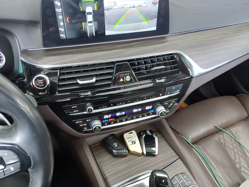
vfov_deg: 49.7
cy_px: 94
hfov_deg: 63.4
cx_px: 124
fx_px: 201
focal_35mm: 28
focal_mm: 2.91
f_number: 1.9
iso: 320
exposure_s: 1/40
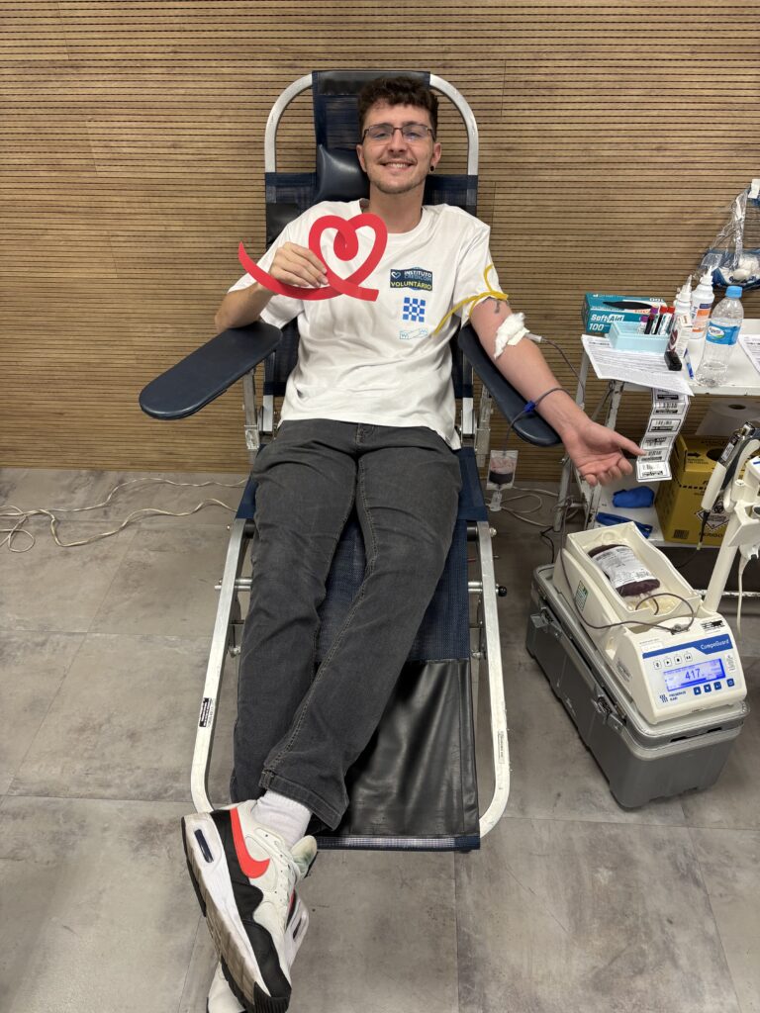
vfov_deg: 67.3
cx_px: 380
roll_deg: +0.1
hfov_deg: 53.1
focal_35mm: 26
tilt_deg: -35.5
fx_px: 761
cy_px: 506
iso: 100
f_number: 1.6
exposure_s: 1/60
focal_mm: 5.96
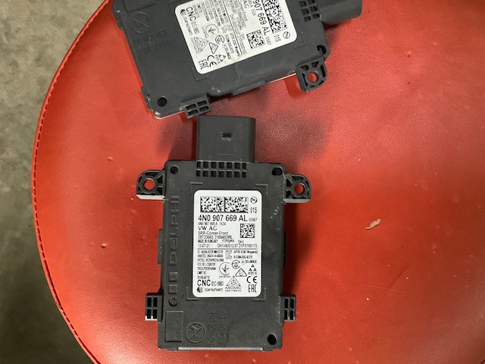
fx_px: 406
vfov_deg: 48.2
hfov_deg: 61.7
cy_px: 182
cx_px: 242
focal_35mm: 29
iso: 320
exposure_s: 1/30
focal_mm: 3
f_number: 1.8
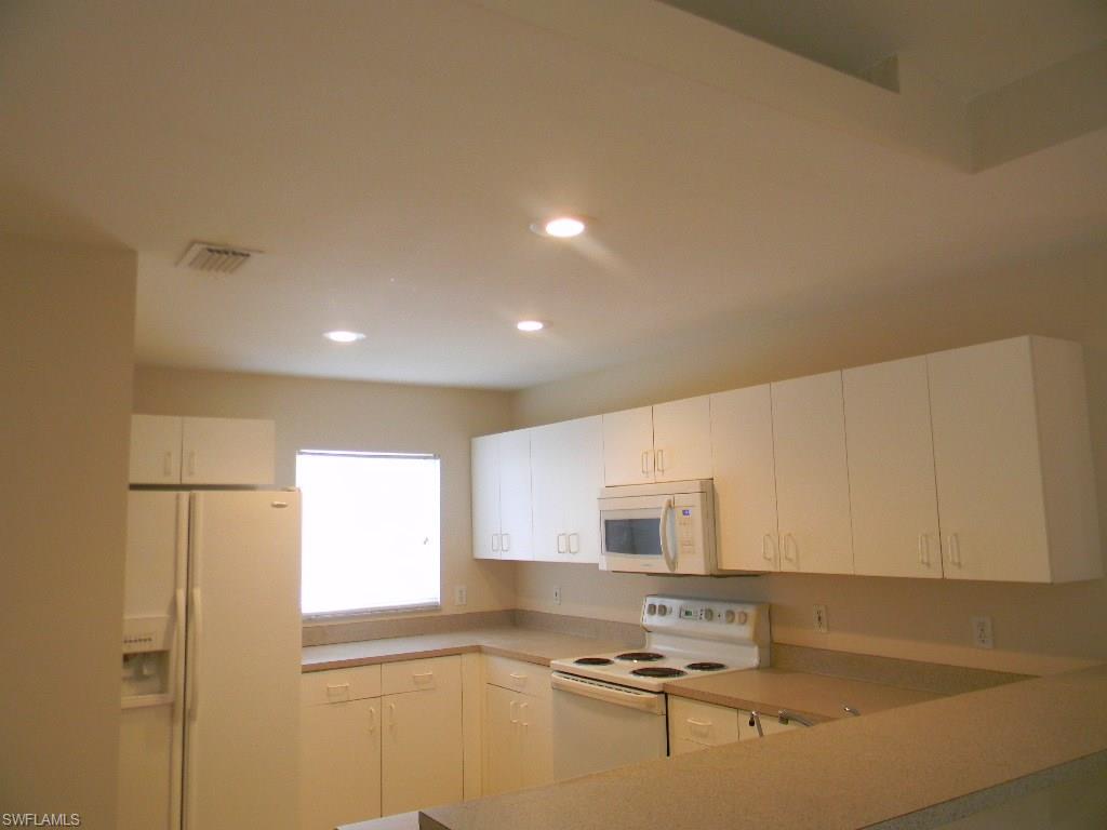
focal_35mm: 28
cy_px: 415
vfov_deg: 49.7
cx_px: 554
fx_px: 895
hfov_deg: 63.4
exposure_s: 1/30
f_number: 3.5
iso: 226
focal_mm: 5
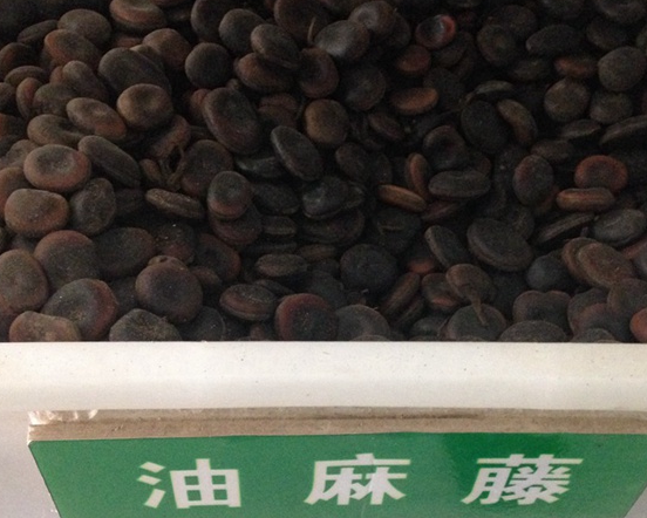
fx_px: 670
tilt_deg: -52.9
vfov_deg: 42.2
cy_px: 258
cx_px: 335
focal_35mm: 35
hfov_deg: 51.5
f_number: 2.4
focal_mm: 4.12
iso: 500
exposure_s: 1/15
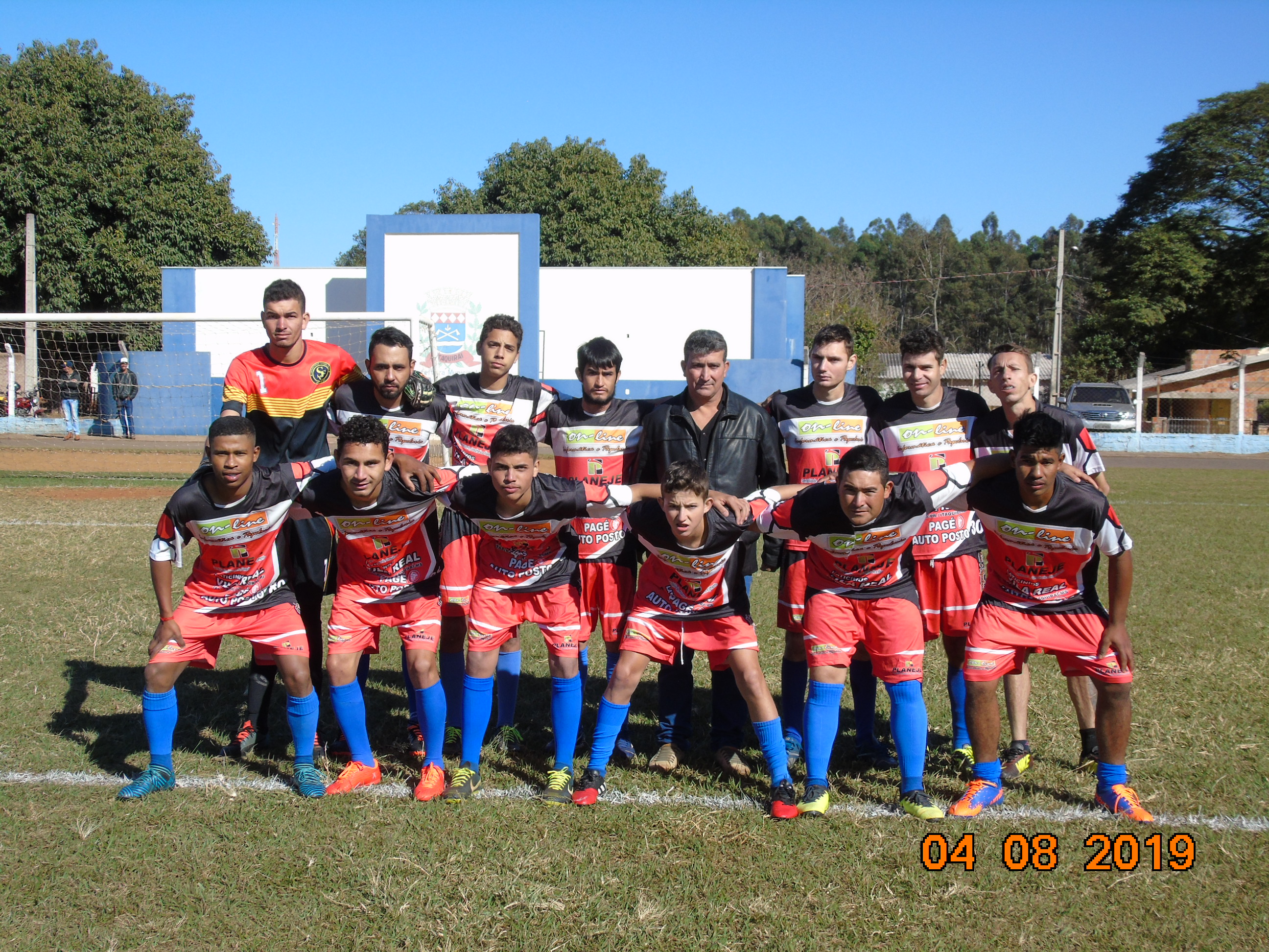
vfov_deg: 31.5
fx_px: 1686
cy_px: 476
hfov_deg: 41.2
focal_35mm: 46
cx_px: 634
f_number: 4.1
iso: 80
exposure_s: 1/640
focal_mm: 8.2
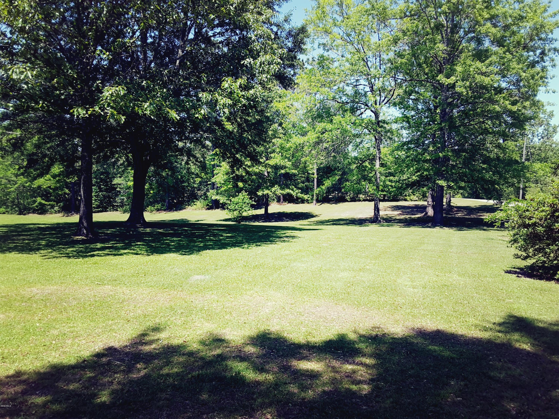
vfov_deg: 45.4
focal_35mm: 31
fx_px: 501
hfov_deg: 58.4
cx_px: 280
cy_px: 210
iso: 40
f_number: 1.9
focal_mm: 2.9
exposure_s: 1/668
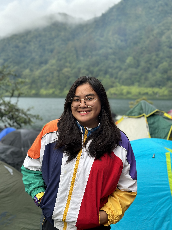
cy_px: 115
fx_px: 318
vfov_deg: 39.7
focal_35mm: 48
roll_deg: -0.4
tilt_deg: -5.6
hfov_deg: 30.3
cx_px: 86
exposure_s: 1/60
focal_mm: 6.86
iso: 160
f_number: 1.78
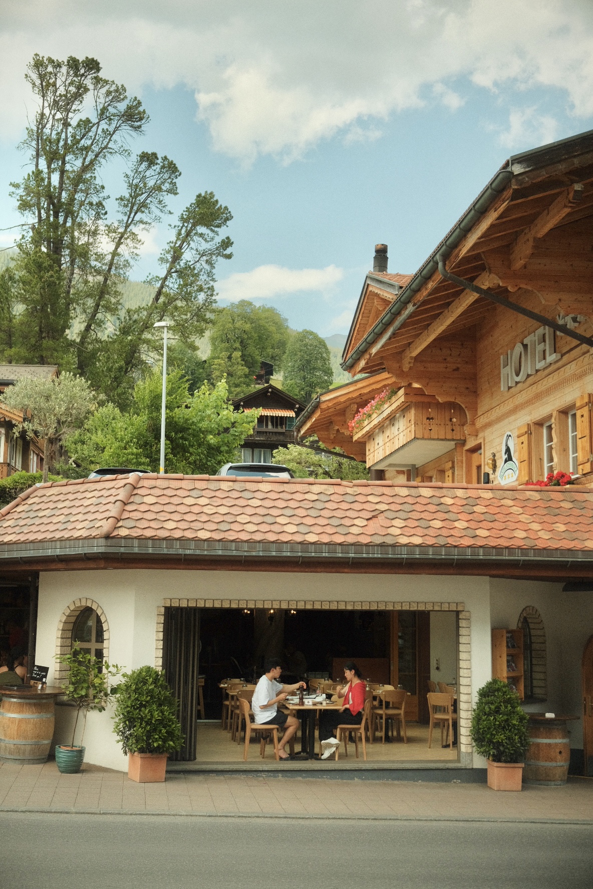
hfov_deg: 32.6
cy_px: 444
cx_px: 296
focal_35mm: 41
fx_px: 1013
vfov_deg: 47.4
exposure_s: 1/3000
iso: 640
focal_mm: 27
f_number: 2.8
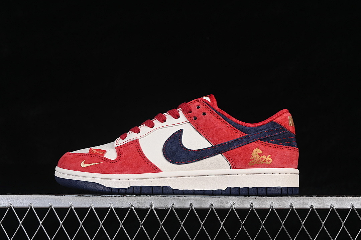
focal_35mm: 75
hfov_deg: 27.0
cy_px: 120
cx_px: 180
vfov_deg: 18.2
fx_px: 752
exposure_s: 1/80
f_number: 8
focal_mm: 50
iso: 160
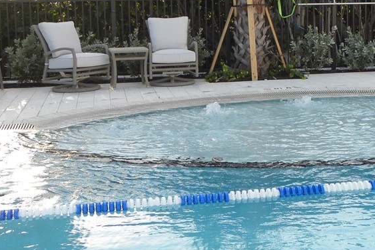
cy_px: 55
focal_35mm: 70
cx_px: 274
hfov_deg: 28.5
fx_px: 729
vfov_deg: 19.3
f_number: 4
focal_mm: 6.6
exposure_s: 1/107
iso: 64
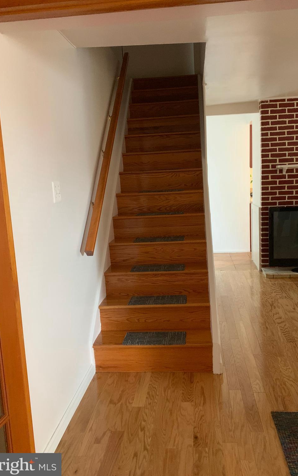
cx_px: 164
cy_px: 237
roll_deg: +2.6
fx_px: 364
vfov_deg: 66.5
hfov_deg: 44.5
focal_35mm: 28
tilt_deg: -7.3
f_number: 1.8
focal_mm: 4.25
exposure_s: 1/30
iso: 640
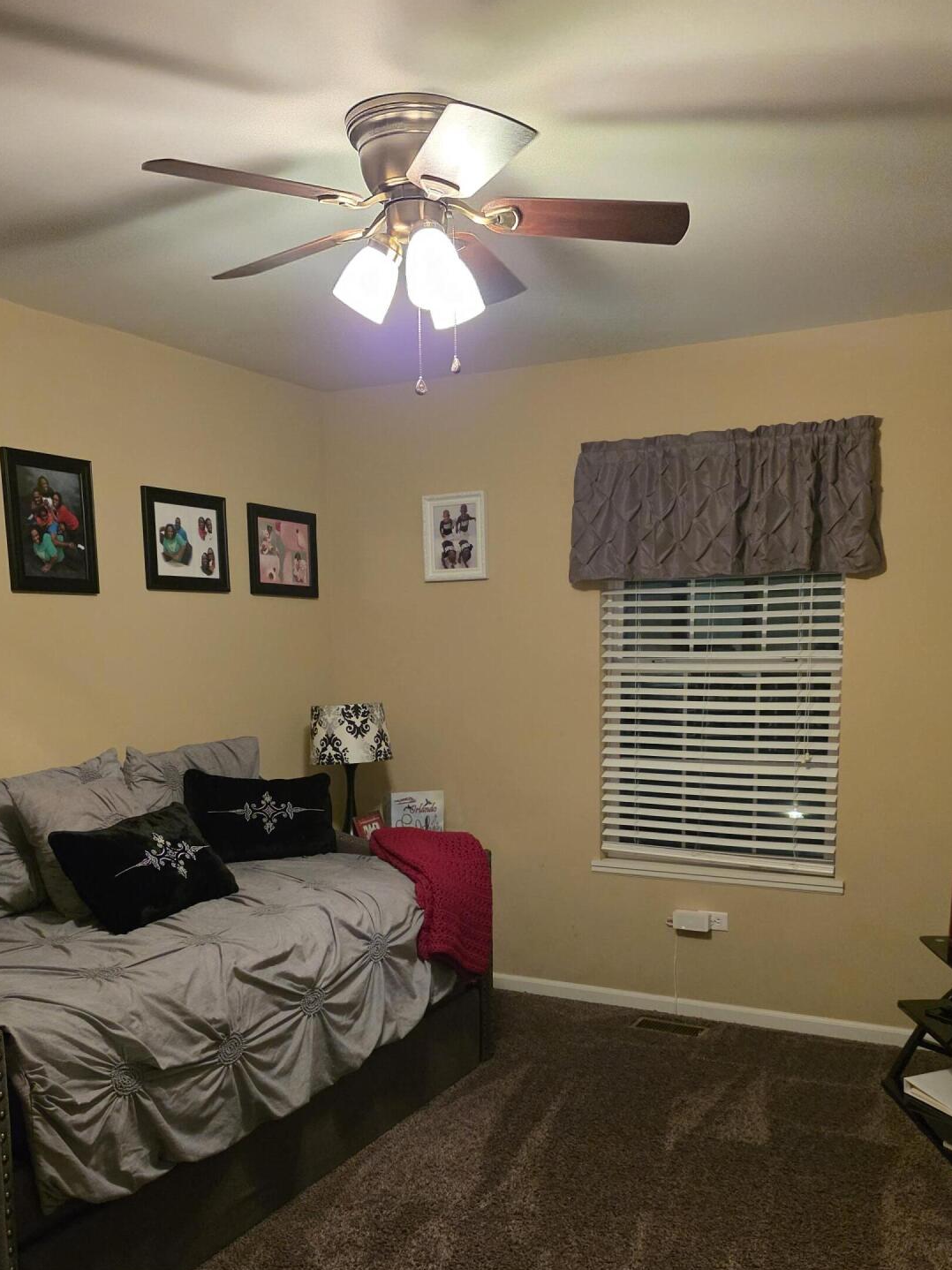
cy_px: 834
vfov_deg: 55.8
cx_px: 487
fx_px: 1174
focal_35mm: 32
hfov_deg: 44.1
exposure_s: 1/120
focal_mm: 6.25
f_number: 1.7
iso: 1600
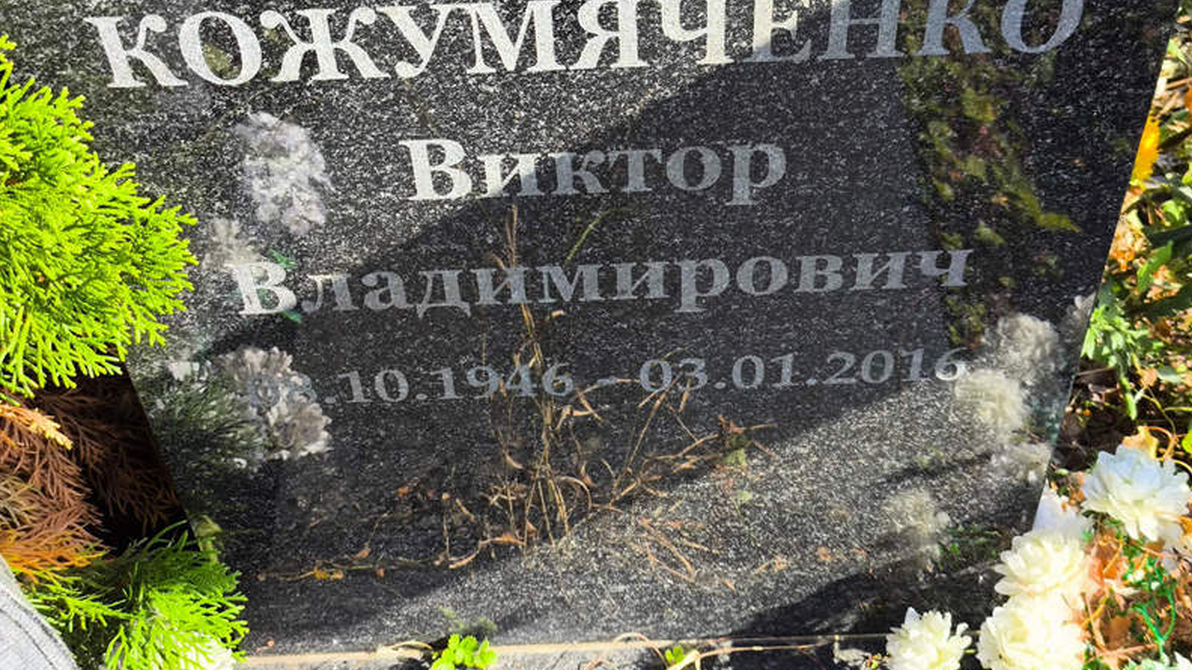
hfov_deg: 37.9
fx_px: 1738
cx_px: 598
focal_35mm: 55
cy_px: 265
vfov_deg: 21.8
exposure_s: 1/391
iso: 50
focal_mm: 4.71
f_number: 1.7
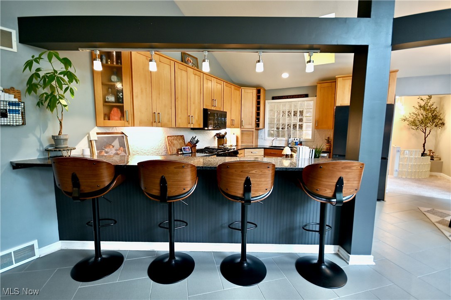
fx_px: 188
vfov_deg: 77.3
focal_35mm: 15
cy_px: 150
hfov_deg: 100.4
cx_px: 226
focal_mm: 10
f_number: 4
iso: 125
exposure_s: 1/8
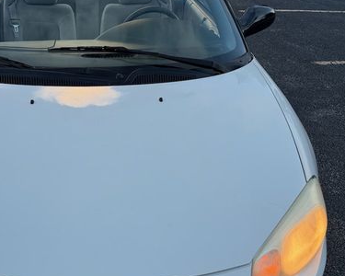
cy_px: 214
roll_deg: -0.2
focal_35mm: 40
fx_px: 408
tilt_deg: -37.5
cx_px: 94
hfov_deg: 44.5
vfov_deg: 36.3
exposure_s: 1/395
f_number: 1.78
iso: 80
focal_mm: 6.76
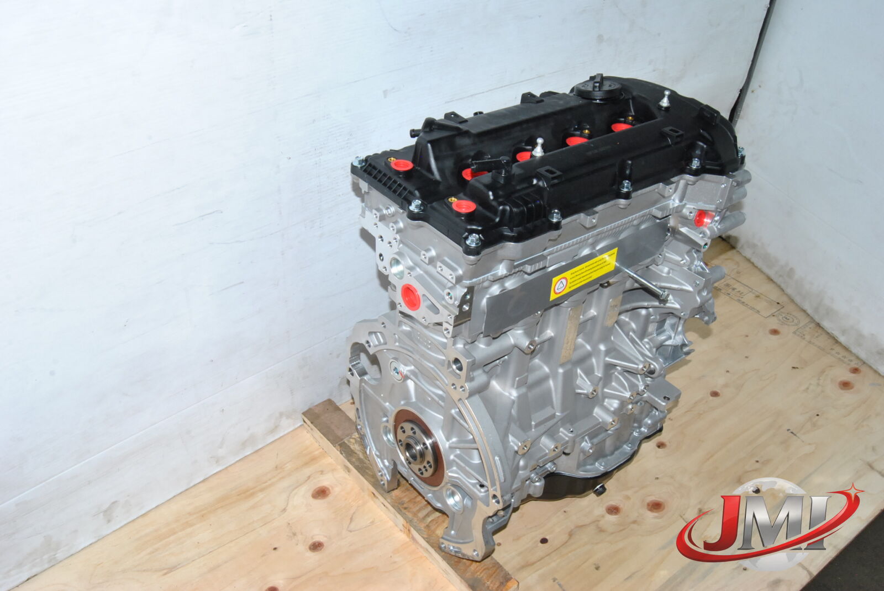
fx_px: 848
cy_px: 296
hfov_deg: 55.1
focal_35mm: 34
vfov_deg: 38.5
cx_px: 442
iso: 800
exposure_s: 1/200
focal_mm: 23
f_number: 16
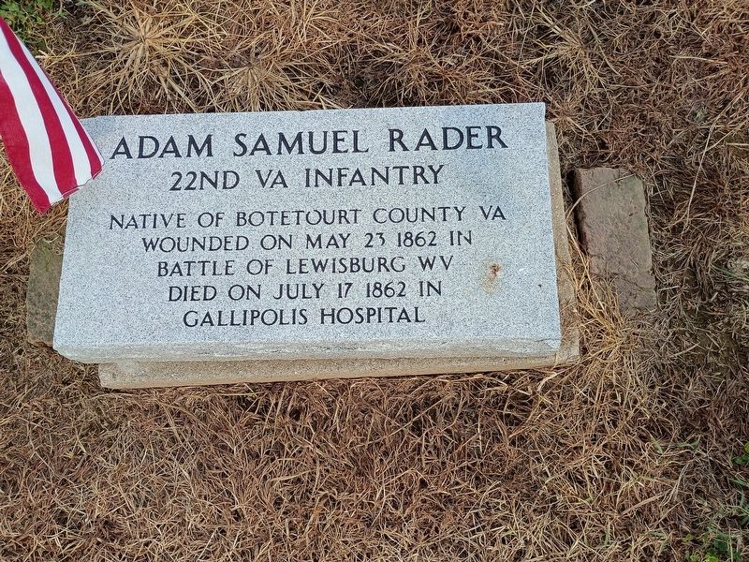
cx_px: 374
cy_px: 281
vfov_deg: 48.2
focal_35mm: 29
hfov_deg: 61.7
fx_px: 627
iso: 100
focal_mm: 4.27
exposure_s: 1/415
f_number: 1.8
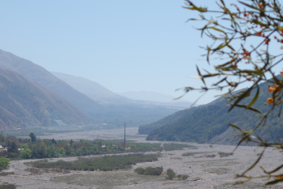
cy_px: 119
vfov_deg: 10.5
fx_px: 1030
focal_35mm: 131
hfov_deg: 15.6
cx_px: 185
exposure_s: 1/640
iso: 125
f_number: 5.6
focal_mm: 29.15
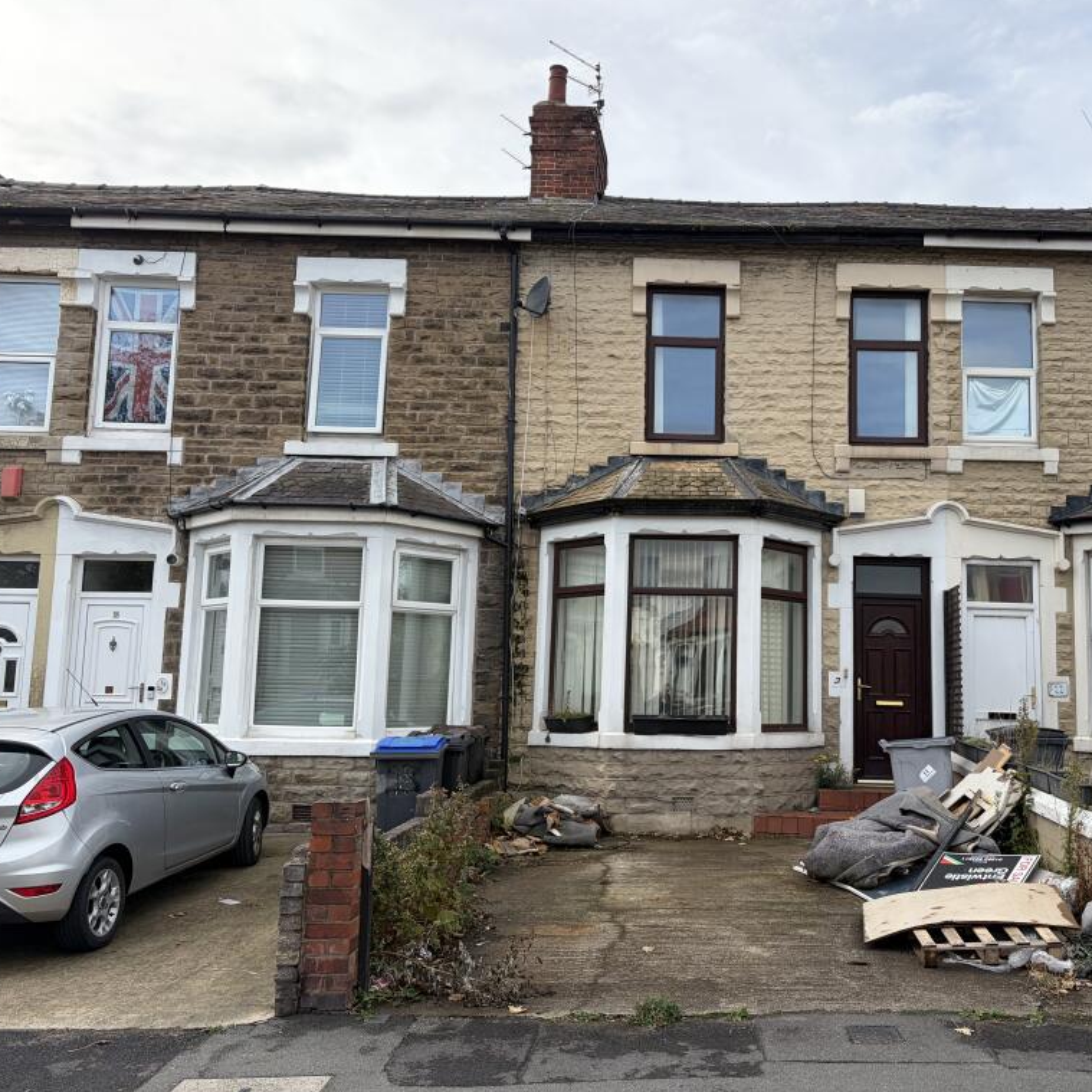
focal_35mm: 31
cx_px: 692
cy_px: 542
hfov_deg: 51.9
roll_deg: -1.2
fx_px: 1106
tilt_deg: +7.7
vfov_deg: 52.5
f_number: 1.6
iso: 64
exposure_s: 1/1799
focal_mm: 5.96
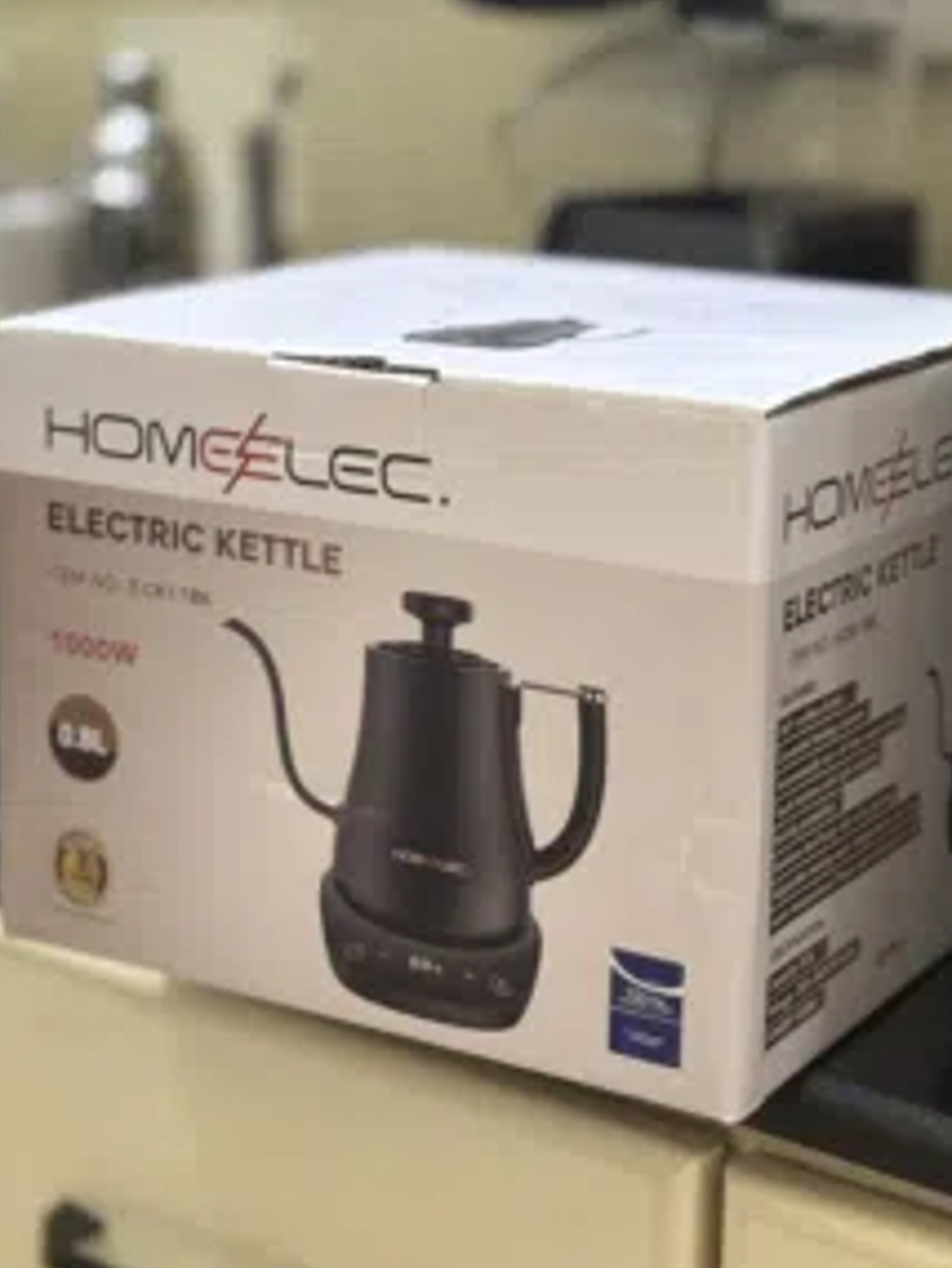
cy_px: 516
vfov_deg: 26.6
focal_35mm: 73
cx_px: 543
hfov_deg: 20.2
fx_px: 2675
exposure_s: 1/50
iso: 125
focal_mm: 5.96
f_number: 1.6
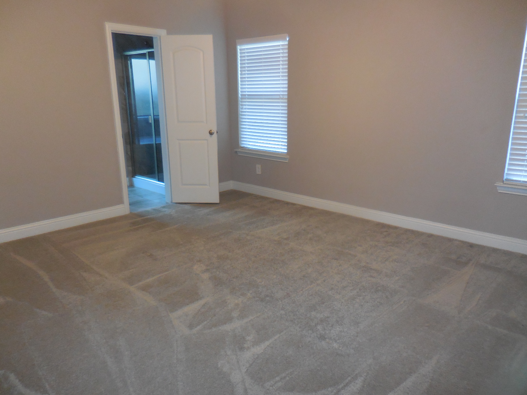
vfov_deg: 54.9
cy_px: 198
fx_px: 381
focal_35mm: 25
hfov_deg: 69.4
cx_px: 264
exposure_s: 1/25
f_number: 3.3
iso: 280
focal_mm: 4.5
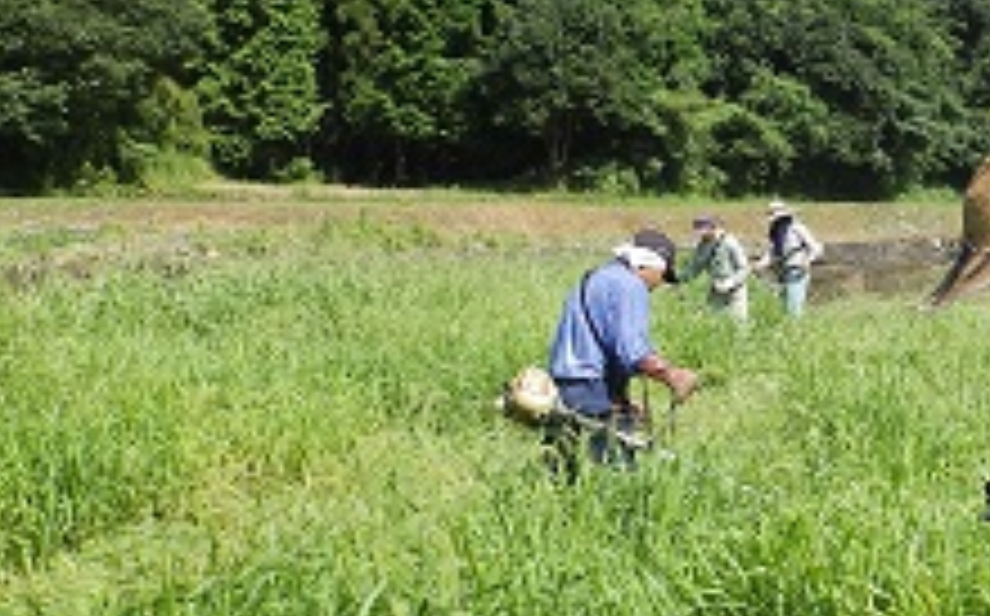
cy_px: 241
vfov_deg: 24.3
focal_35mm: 53
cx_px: 765
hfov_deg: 37.1
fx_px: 1429
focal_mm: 4
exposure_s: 1/320
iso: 80
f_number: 4.5
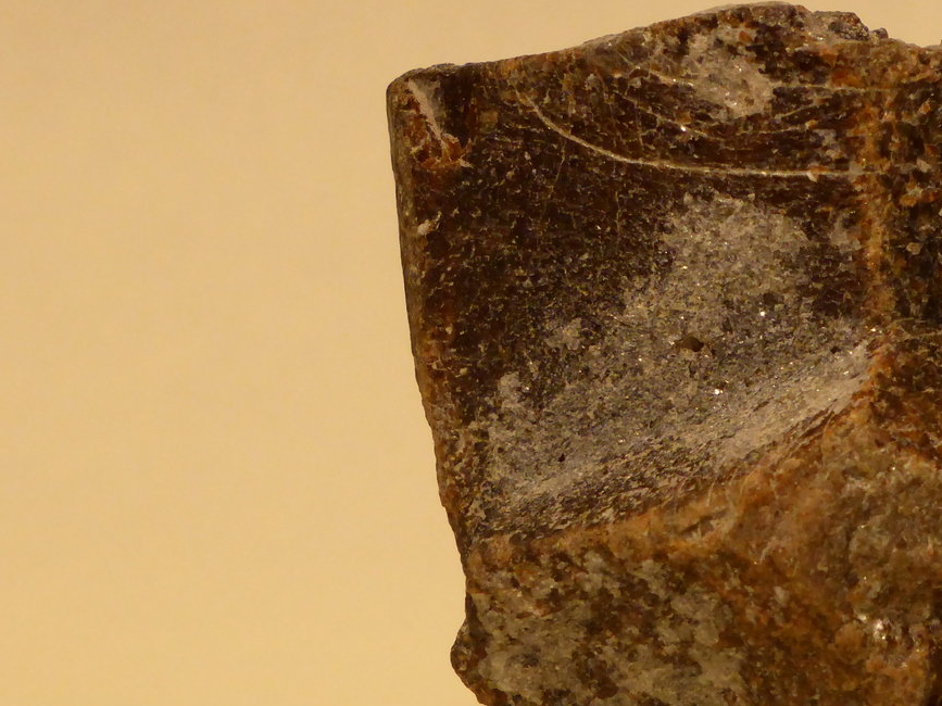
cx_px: 818
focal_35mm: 179
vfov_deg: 8.3
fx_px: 4870
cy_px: 444
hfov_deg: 11.0
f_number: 5.2
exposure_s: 1/60
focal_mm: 16.1
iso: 400
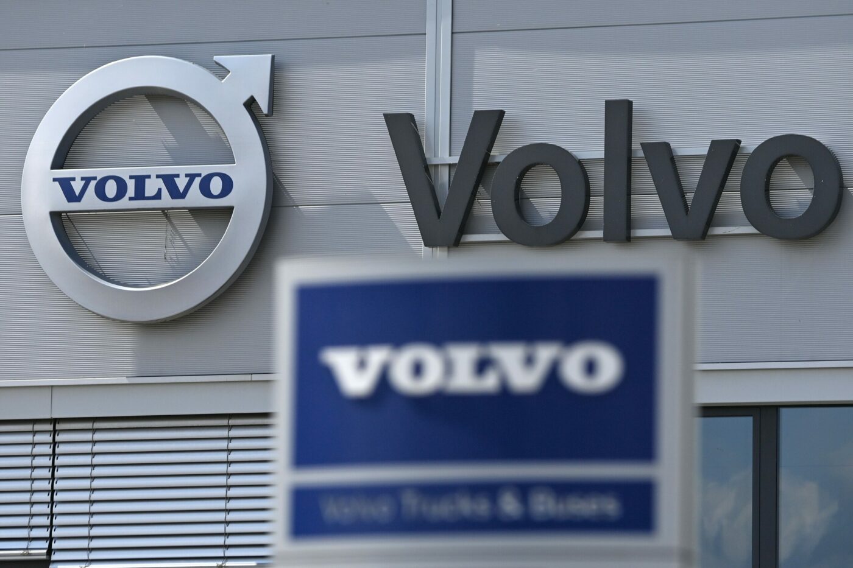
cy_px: 284
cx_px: 426
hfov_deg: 8.6
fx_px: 5686
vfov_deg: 5.7
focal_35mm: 240
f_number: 6.3
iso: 180
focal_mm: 240
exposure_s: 1/1250
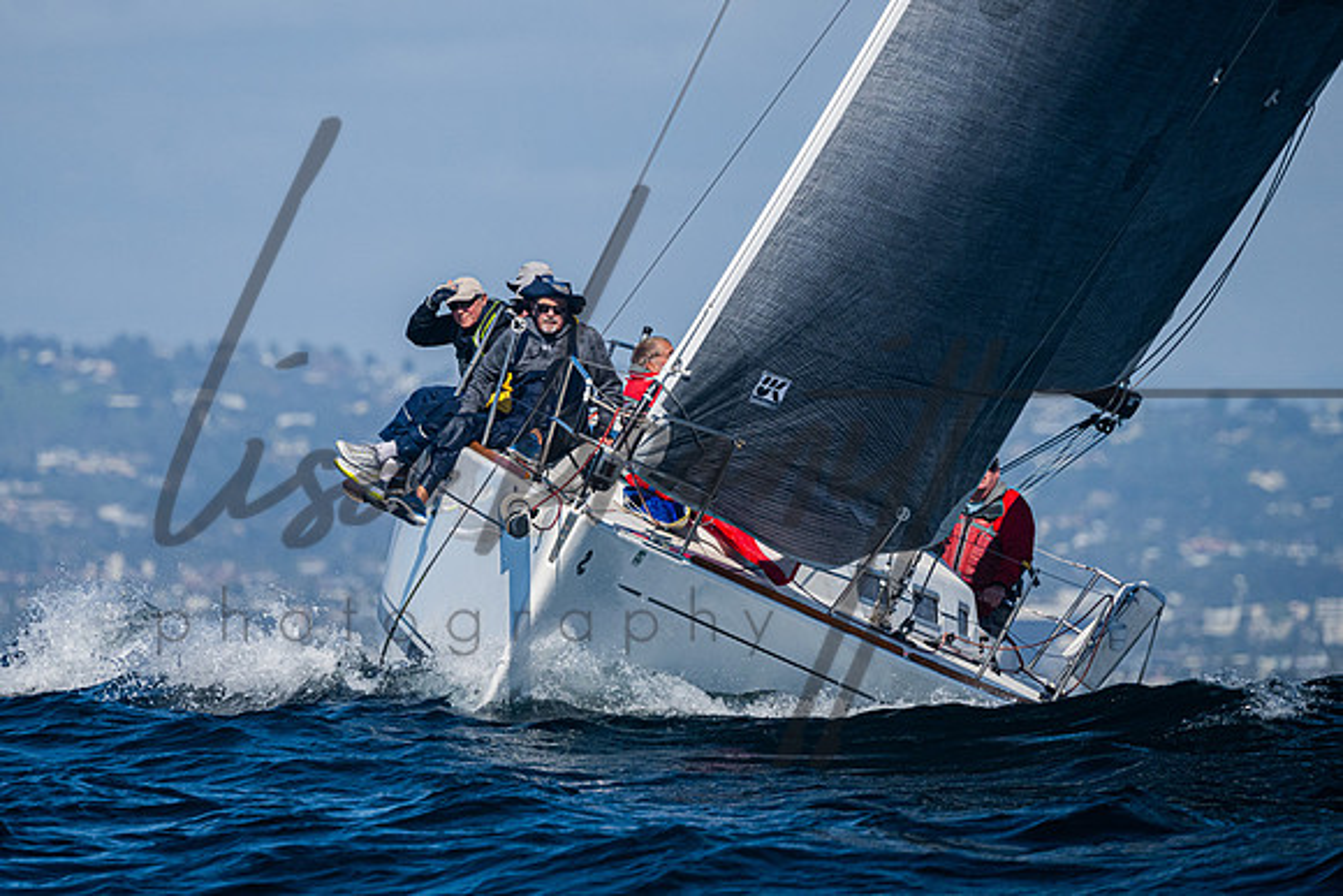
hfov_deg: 3.8
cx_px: 598
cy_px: 359
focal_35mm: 548
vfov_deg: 2.5
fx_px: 20450
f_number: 6.3
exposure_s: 1/6400
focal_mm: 400
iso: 400
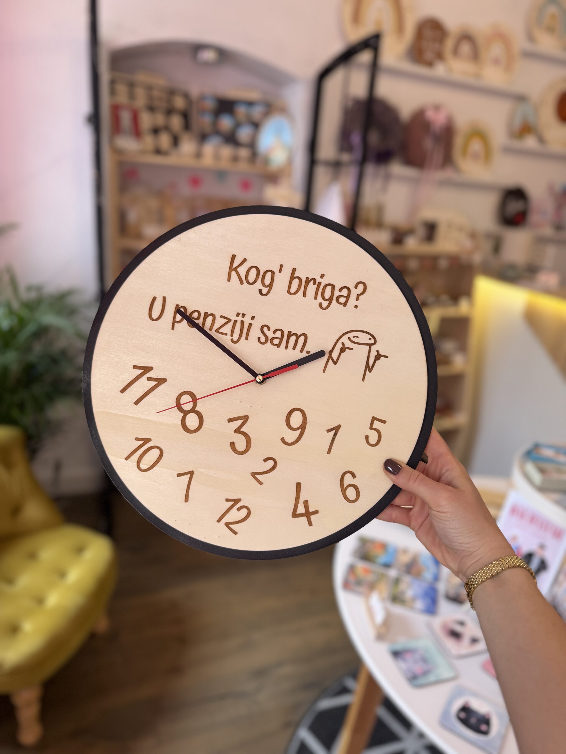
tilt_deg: -19.0
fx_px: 523
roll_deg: -5.2
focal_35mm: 24
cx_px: 283
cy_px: 377
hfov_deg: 56.8
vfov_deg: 71.6
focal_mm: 6.76
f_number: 1.78
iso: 125
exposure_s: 1/100
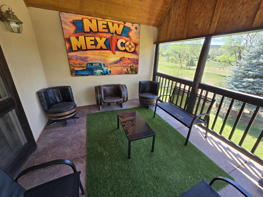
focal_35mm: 13
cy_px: 98
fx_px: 99
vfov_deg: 89.9
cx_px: 132
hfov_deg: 106.2
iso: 50
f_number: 2.2
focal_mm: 2.2
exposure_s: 1/129
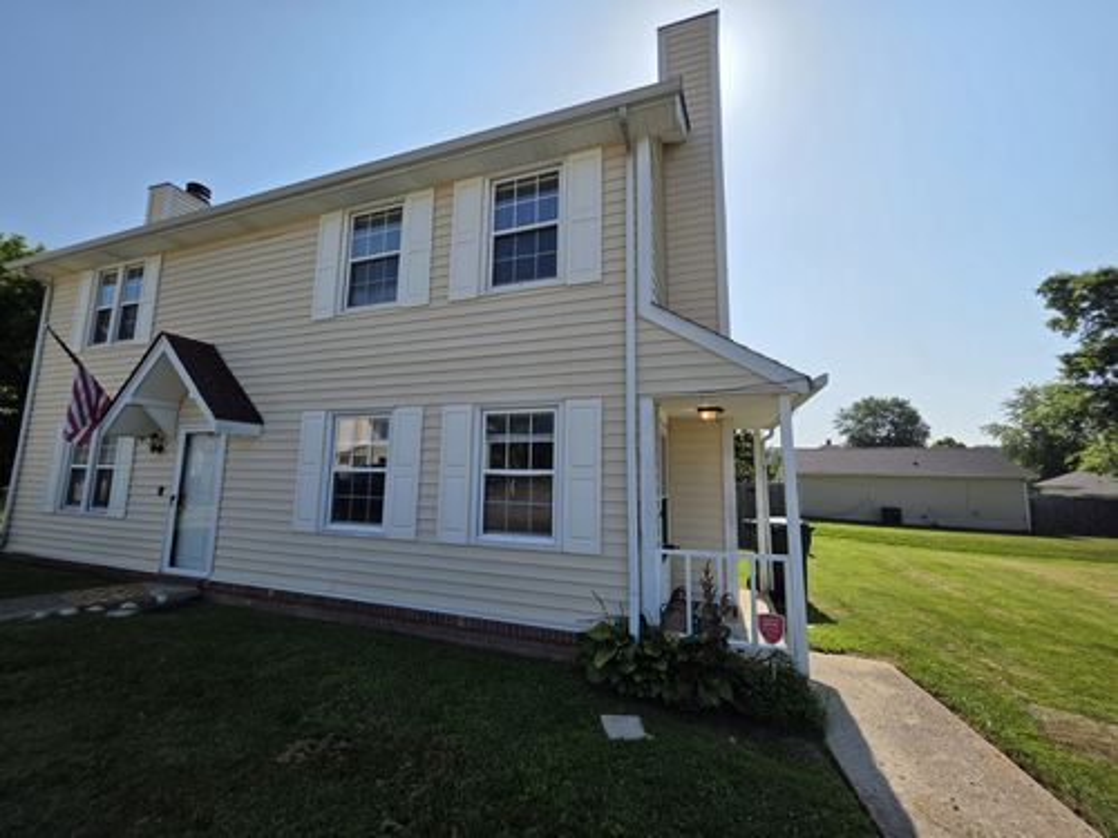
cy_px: 419
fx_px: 420
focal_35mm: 13
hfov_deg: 106.2
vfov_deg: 89.9
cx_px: 559
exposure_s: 1/3009
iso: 40
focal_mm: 2.2
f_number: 1.9
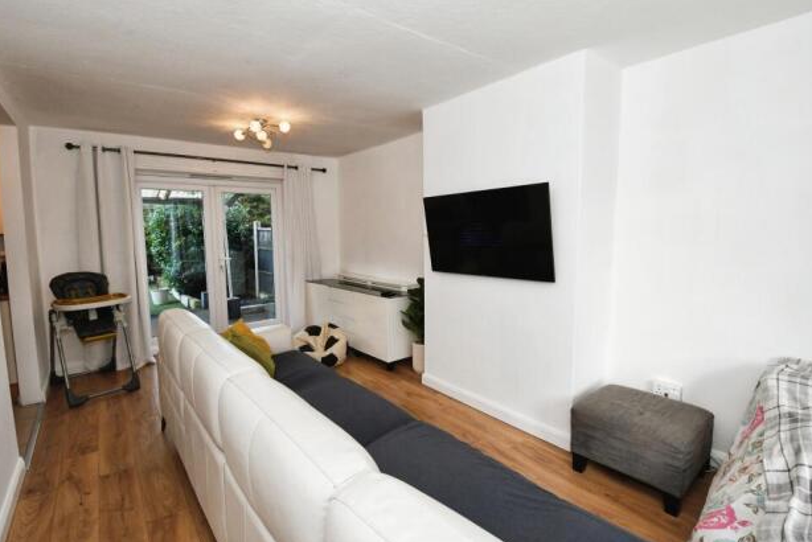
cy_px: 265
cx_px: 386
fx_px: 361
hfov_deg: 96.6
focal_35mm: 16
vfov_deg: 73.8
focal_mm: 10
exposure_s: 1/60
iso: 800
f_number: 7.1
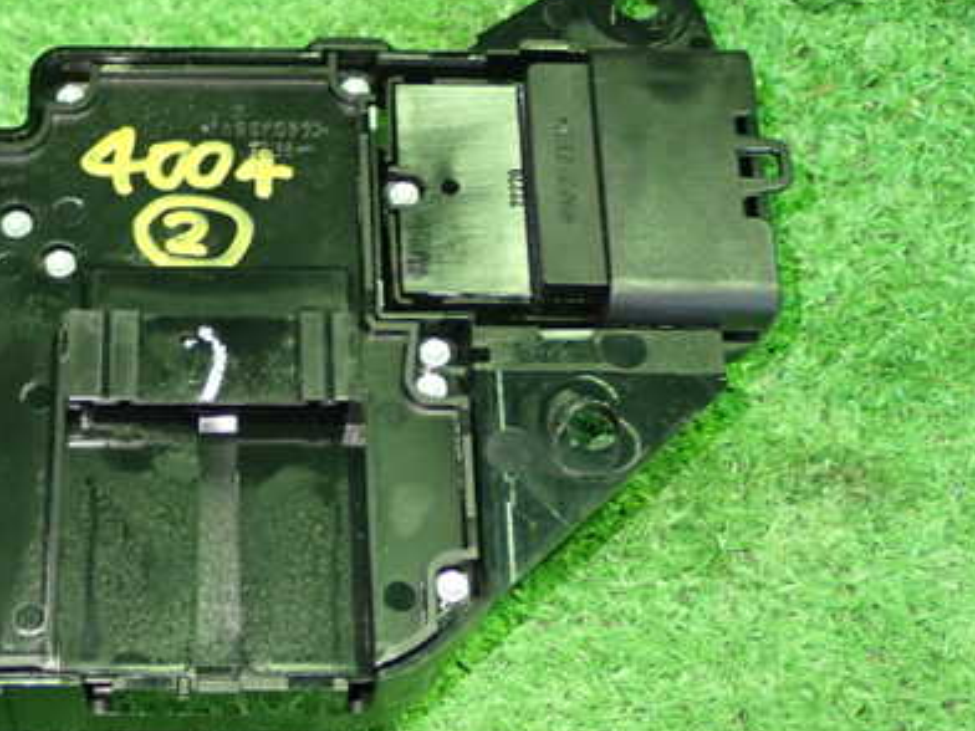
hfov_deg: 26.7
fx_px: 2028
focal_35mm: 72
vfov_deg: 20.4
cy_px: 385
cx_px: 259
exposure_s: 1/15
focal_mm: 8.4
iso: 800
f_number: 3.1
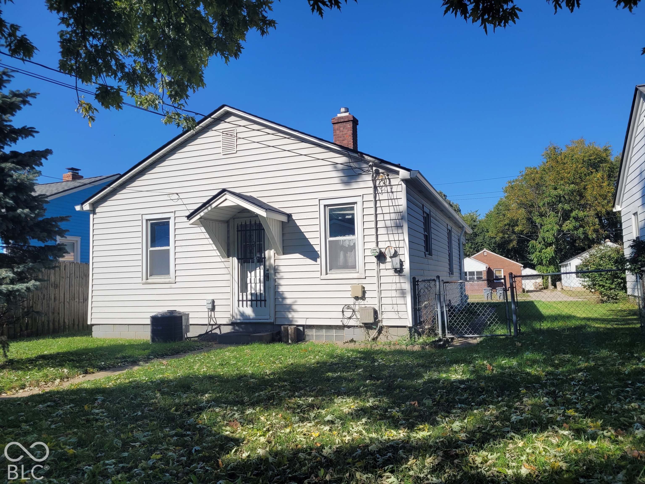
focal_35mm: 26
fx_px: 484
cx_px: 322
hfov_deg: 67.3
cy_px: 242
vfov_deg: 53.1
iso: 40
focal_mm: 5.4
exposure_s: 1/2701
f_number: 1.8
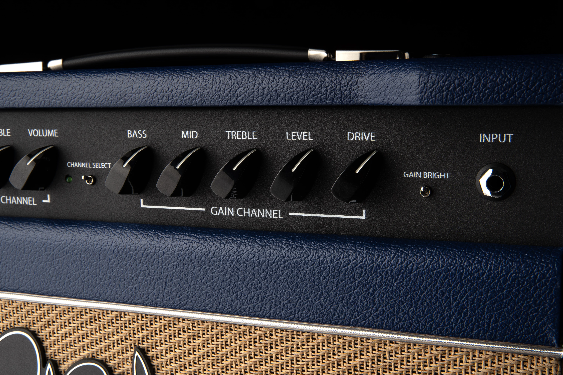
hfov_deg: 39.6
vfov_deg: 27.0
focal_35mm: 50
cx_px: 282
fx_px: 782
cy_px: 188
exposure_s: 1/160
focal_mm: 50
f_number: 22
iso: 160
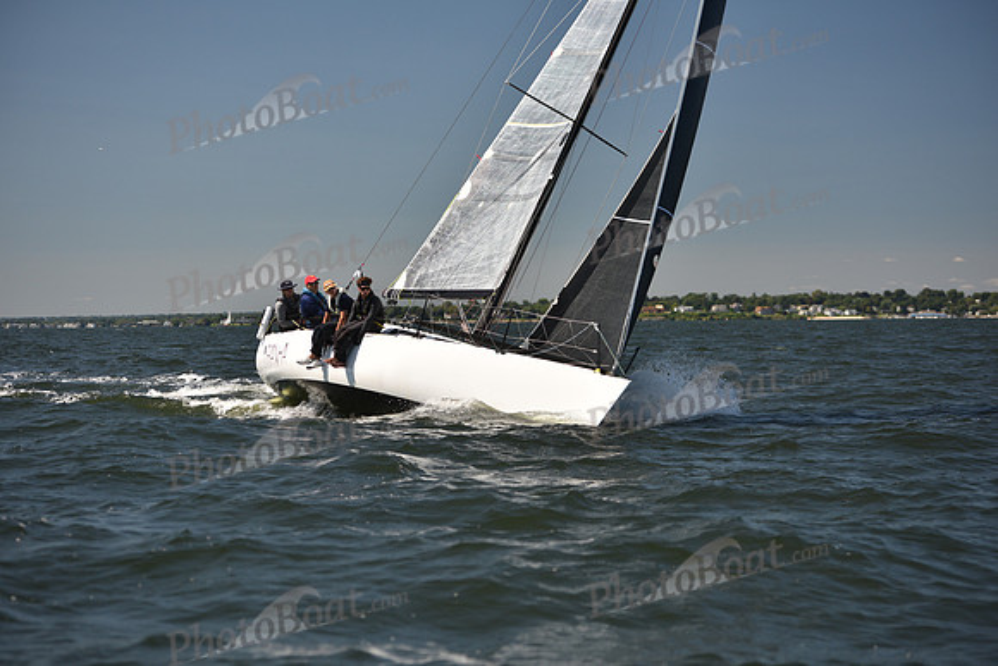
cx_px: 499
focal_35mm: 86
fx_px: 2385
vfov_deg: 15.9
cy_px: 333
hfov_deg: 23.6
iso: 250
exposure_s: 1/1600
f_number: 3.2
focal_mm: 86
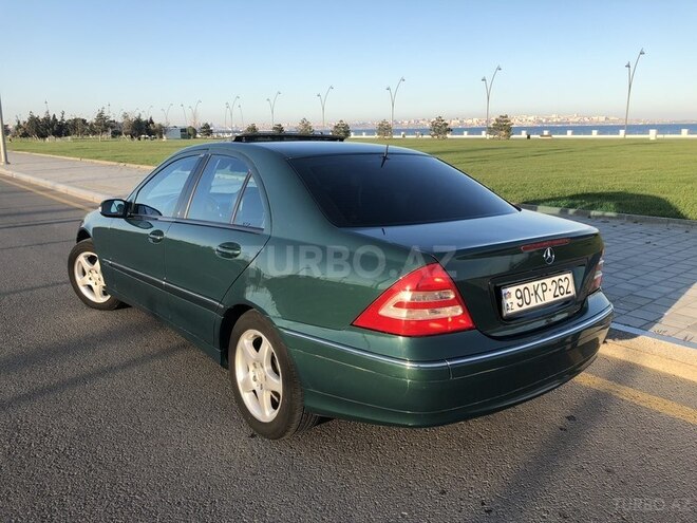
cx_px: 348
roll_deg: +0.3
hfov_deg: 61.7
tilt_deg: -13.8
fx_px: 584
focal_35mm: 29
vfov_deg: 48.2
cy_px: 262
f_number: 1.8
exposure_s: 1/615
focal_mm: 3.99
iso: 20
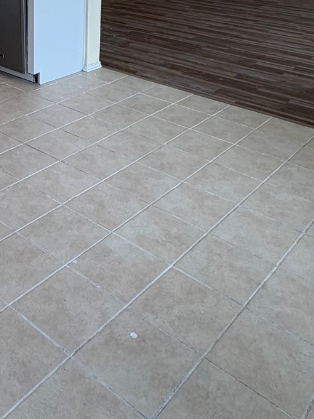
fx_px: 520
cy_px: 21
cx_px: 48
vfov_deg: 39.7
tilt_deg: -12.3
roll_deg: +0.1
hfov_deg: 32.4
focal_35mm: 43
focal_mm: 2.22
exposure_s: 1/120
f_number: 2.2
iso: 80
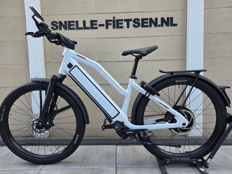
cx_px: 116
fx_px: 154
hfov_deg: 73.9
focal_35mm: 23
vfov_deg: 58.9
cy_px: 87
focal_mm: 6.25
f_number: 1.7
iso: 50
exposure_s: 1/359
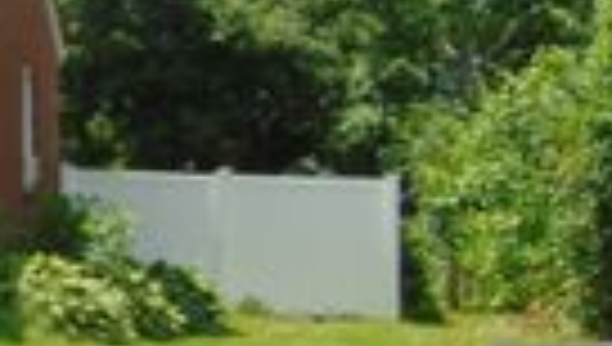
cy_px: 245
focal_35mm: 120
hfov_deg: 15.6
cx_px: -436
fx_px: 1950
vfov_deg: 10.1
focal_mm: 5.4
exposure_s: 1/1000
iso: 80
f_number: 3.1
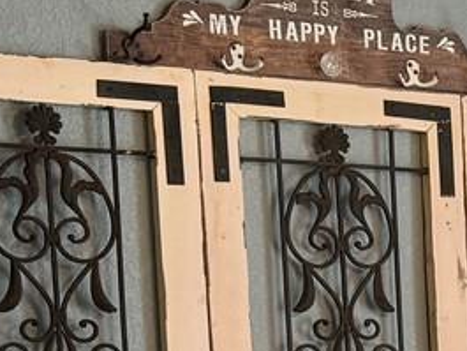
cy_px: 630
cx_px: 930
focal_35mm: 145
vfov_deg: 9.7
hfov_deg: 12.1
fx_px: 1957
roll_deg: -0.1
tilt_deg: -9.2
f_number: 1.78
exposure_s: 1/60
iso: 125
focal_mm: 6.76
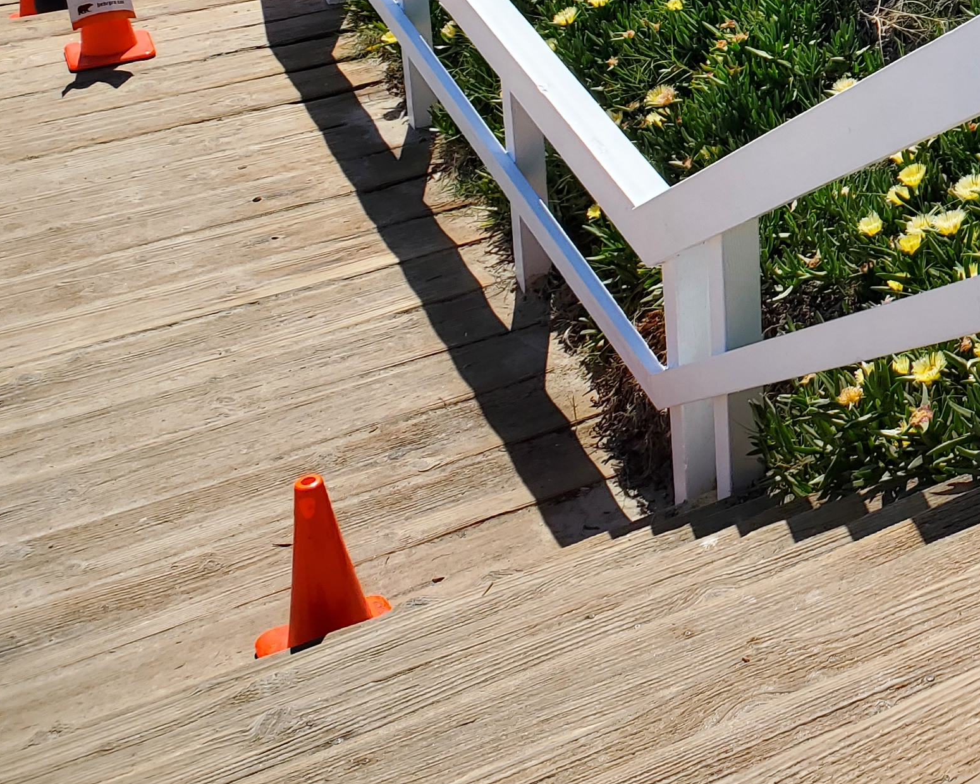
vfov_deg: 21.9
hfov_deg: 24.9
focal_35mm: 66
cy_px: -78
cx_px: 1271
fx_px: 1914
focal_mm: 4.3
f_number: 2.4
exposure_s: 1/1703
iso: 50
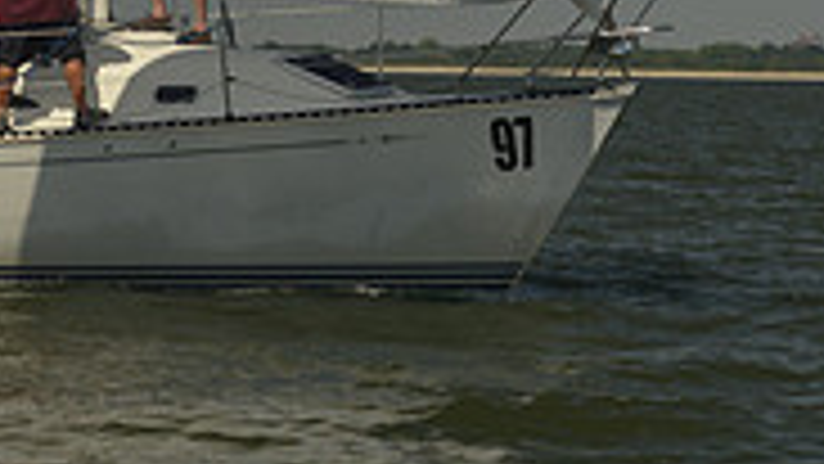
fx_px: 5092
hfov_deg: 9.2
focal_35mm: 233
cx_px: 110
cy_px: -802
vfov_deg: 5.0
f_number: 8
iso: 200
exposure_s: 1/1000
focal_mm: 70
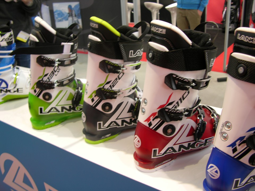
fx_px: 258
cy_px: 96
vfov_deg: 40.7
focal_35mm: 35
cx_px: 128
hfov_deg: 52.6
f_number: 2.8
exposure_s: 1/10.6
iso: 50
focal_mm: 9
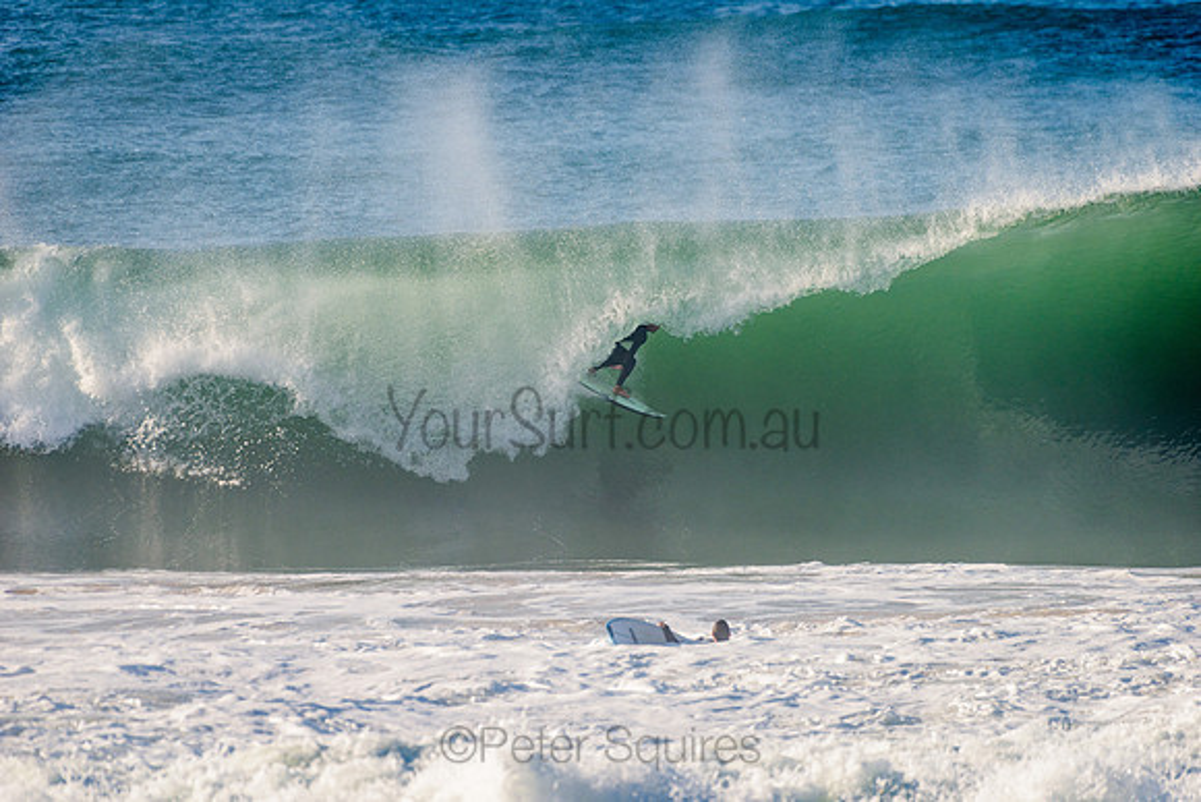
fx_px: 16684
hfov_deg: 4.1
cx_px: 600
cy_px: 401
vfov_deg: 2.8
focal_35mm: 500
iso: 200
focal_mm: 500
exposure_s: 1/1600
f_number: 5.6
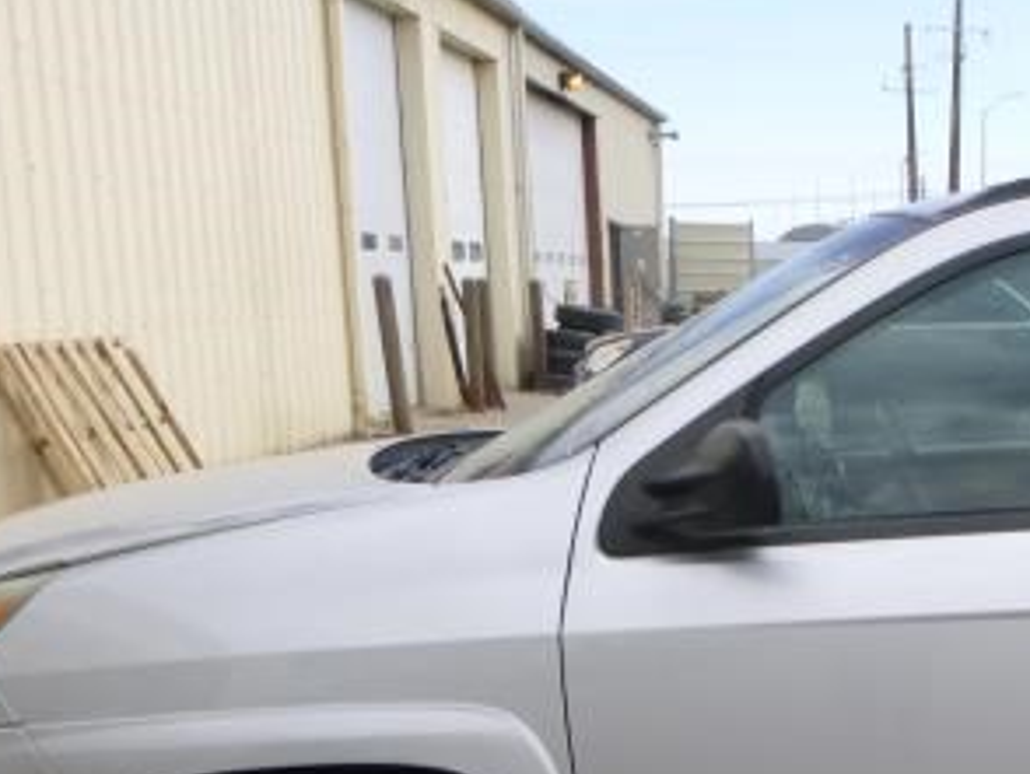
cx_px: 1128
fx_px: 2025
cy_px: 806
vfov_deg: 20.8
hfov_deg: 26.3
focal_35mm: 68
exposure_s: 1/250
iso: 100
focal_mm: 4.5
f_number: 3.9
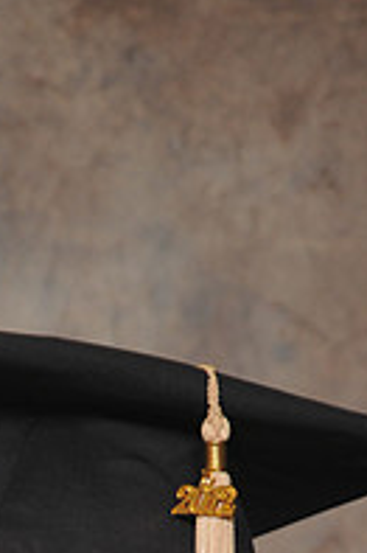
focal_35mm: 495
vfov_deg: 4.2
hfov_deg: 2.8
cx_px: 27
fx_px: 7582
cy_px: 716
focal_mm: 112
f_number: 5.6
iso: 200
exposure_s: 1/60
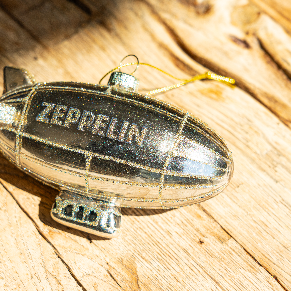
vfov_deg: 19.3
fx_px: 856
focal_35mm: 90
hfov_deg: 19.2
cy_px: 145
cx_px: 99
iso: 100
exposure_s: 1/200
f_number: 8
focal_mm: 70
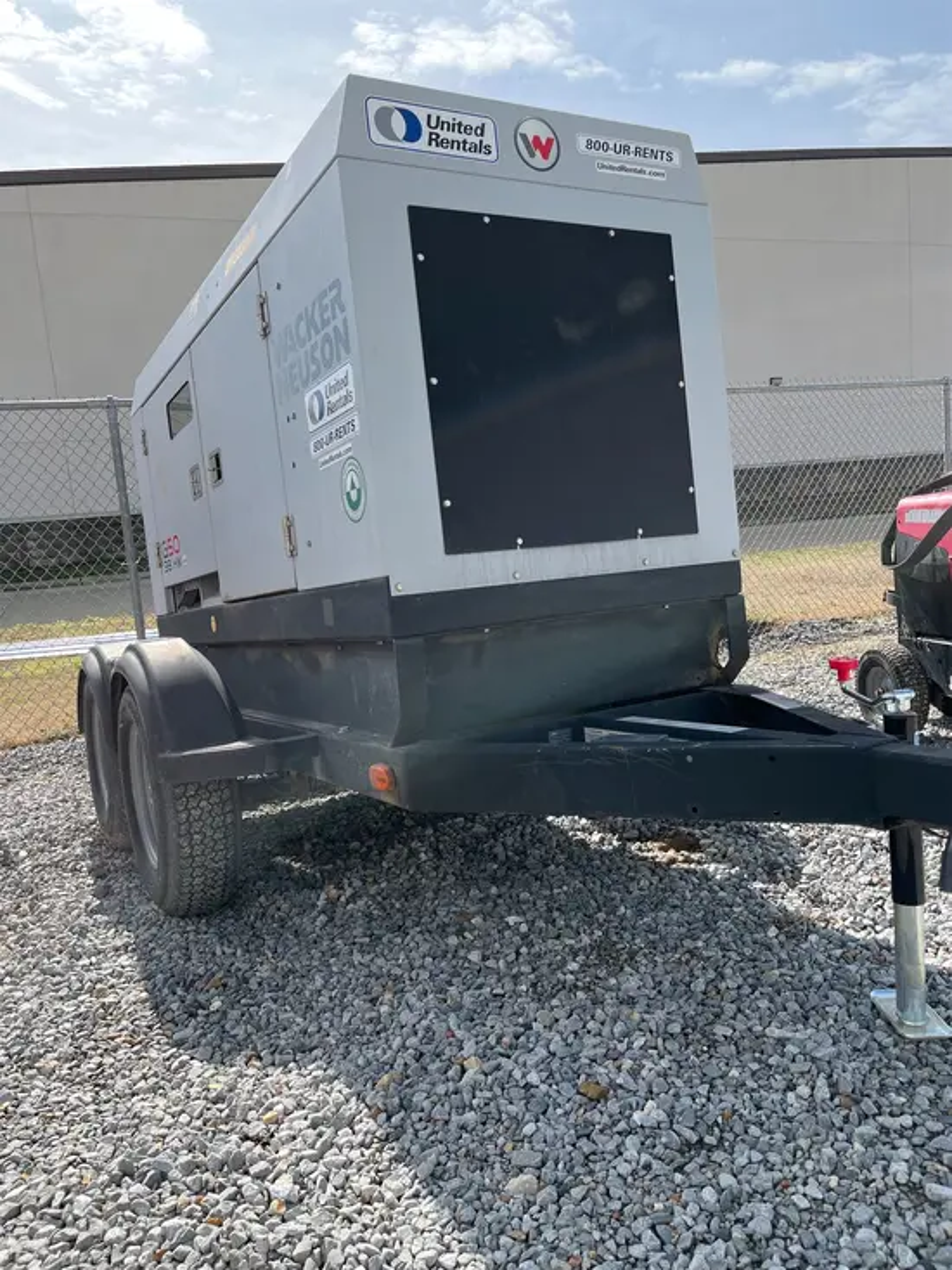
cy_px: 635
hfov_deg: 53.1
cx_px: 476
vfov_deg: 67.3
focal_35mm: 26
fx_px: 953
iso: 50
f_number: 1.6
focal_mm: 5.1
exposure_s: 1/1923
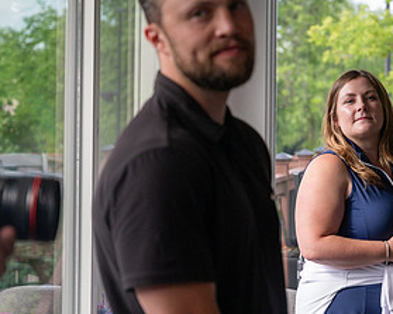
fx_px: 1825
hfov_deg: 12.1
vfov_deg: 9.8
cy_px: 68
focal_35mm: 157
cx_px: 396
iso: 640
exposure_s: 1/1000
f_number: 4
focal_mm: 70
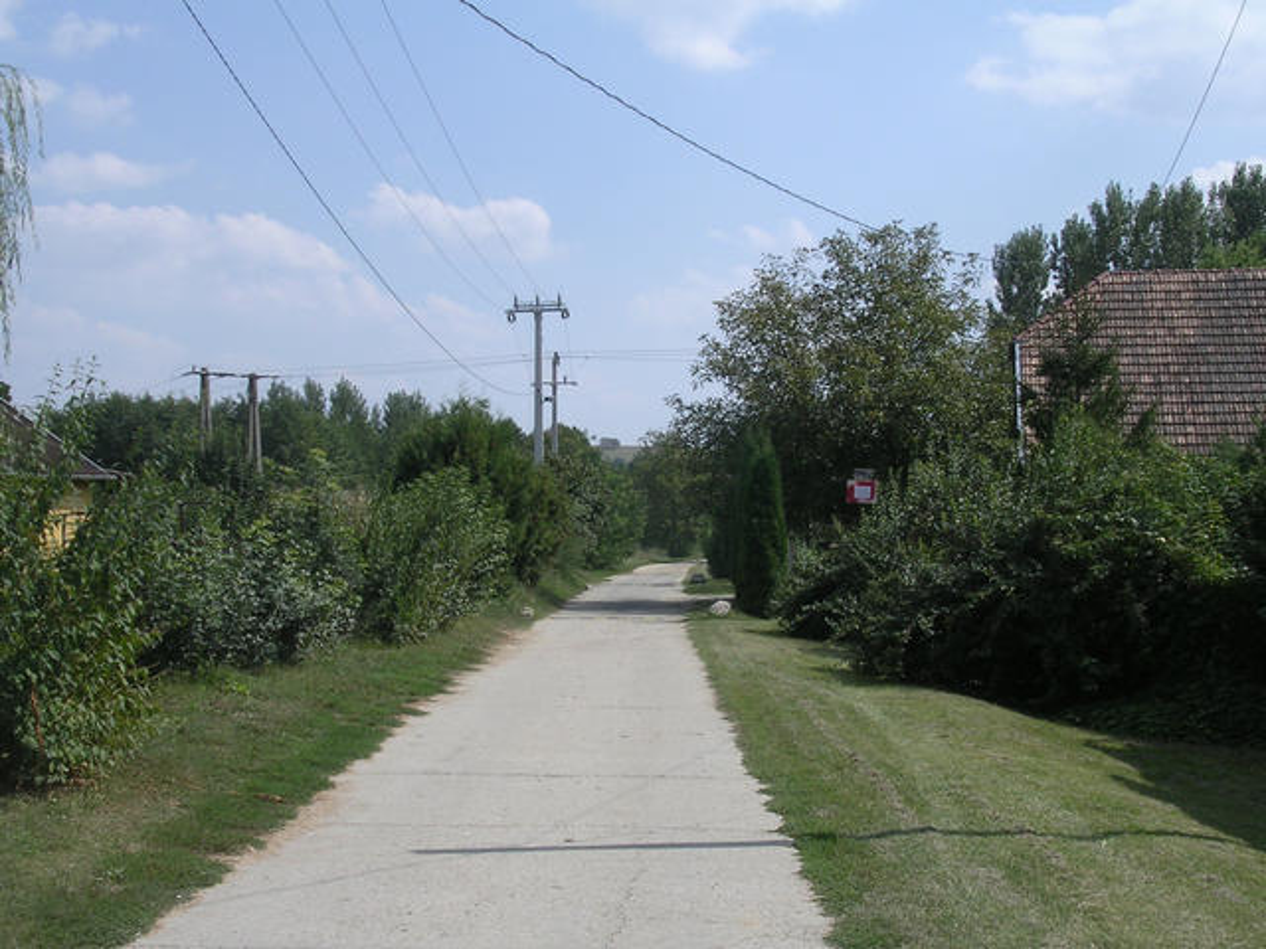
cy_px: 474
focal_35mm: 49
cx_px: 633
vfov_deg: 29.7
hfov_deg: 38.9
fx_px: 1792
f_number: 6.2
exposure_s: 1/310
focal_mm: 7.5
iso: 100
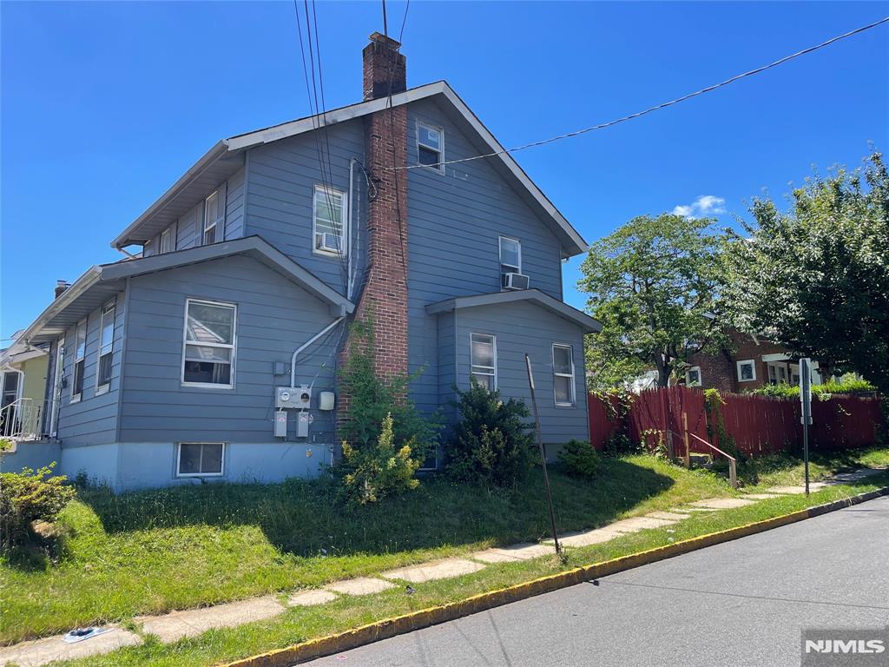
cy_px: 334
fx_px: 642
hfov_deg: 69.4
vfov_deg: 54.9
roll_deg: -0.3
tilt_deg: +9.8
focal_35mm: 25
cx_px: 444
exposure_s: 1/887
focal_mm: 5.1
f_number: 1.6
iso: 32
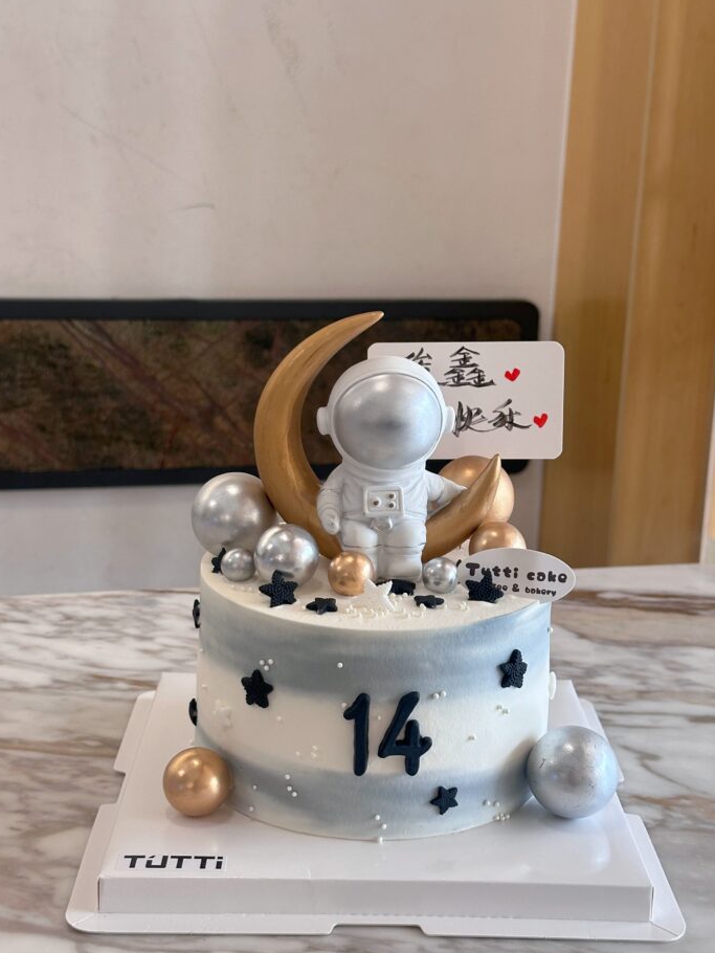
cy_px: 527
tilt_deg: -15.7
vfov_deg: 35.5
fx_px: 1486
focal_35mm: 54
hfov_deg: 27.0
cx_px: 361
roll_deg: -2.4
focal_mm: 6.86
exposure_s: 1/50
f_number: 1.78
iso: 80
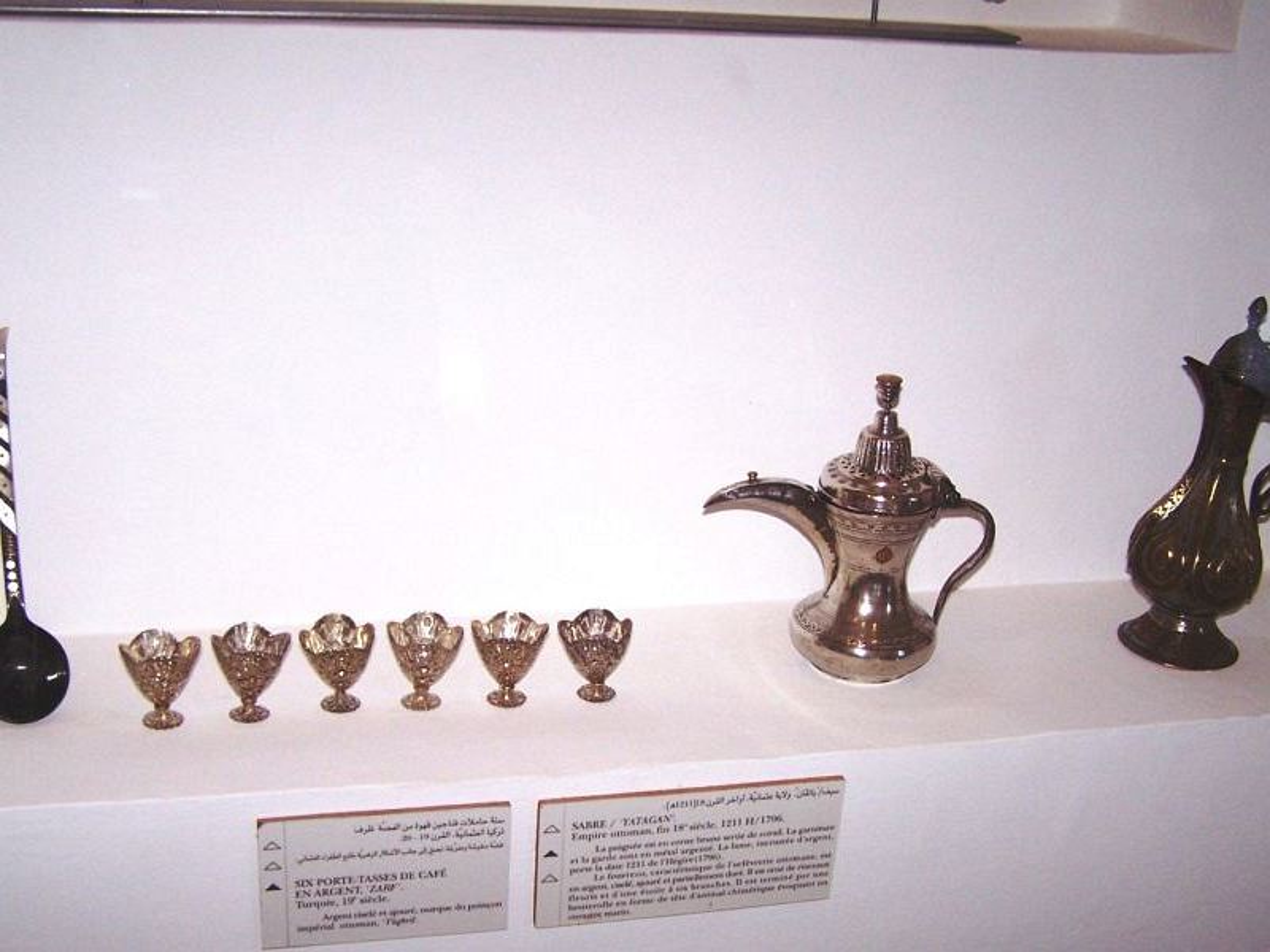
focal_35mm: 38
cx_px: 635
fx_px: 1394
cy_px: 476
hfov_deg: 49.0
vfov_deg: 37.7
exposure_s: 1/60
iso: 140
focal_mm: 6.3
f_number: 2.8
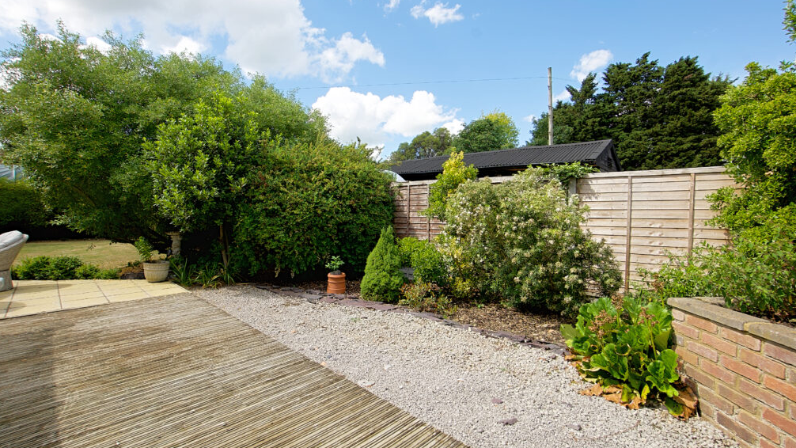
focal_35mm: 16
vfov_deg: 67.1
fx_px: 338
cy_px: 228
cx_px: 394
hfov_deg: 99.4
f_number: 10
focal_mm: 10
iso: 100
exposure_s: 1/125
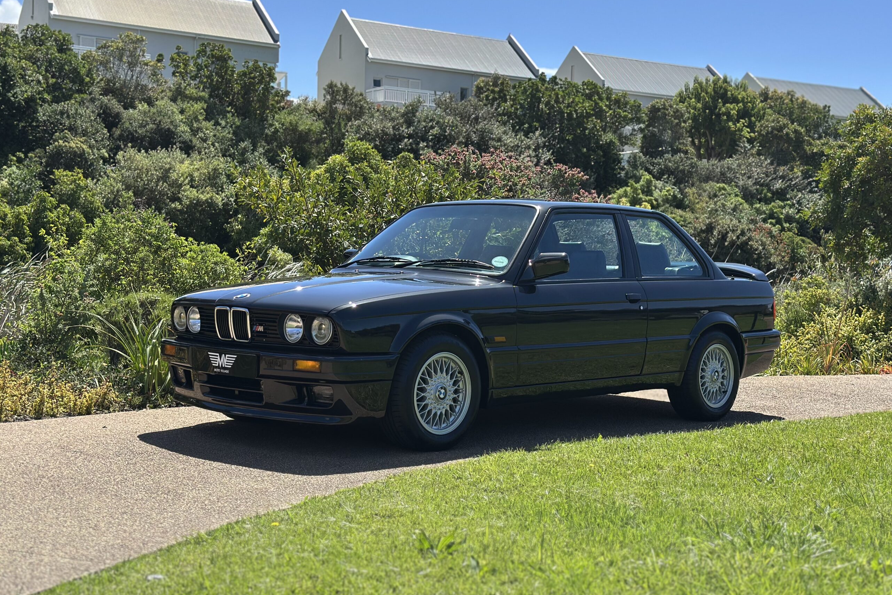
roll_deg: -1.6
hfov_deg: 39.6
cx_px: 446
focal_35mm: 50
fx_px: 1239
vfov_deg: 27.0
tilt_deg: -0.4
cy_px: 269
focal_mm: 6.86
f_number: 1.78
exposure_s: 1/3472
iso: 100
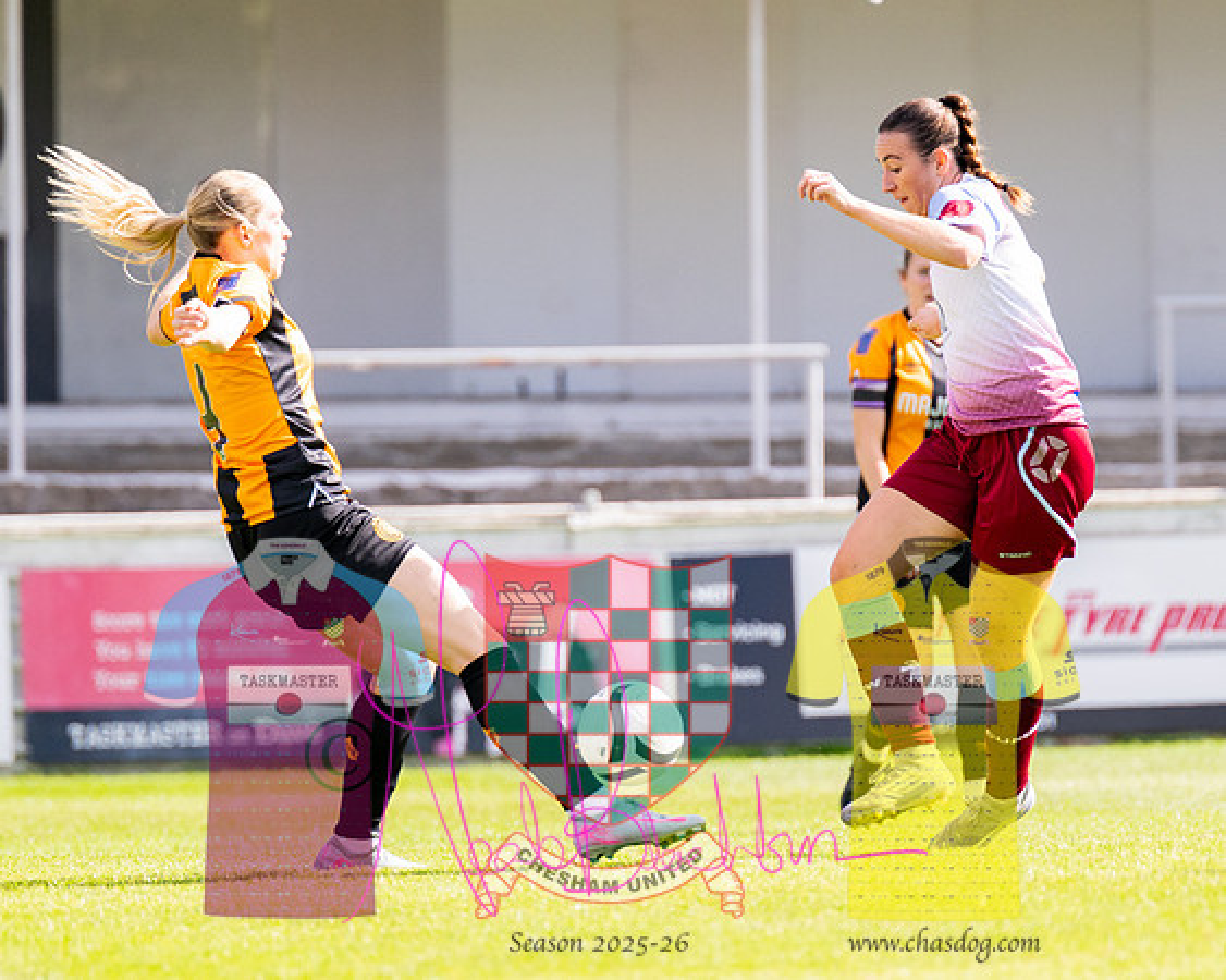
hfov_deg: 3.6
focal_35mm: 536
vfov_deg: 2.9
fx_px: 19447
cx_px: 713
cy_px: 527
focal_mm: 280
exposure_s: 1/1600
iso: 400
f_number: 4
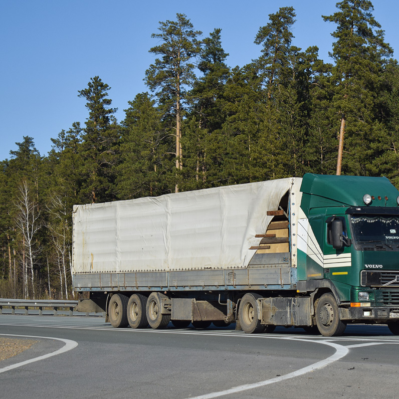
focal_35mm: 106
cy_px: 199
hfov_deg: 16.4
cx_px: 289
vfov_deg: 16.5
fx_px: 1378
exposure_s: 1/1600
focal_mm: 55
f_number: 7.1
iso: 200
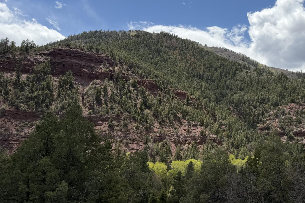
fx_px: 347
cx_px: 248
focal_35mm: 41
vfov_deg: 32.6
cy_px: 90
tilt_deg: +9.7
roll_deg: -1.0
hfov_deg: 44.9
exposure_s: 1/5714
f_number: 1.78
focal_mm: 6.76
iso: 80
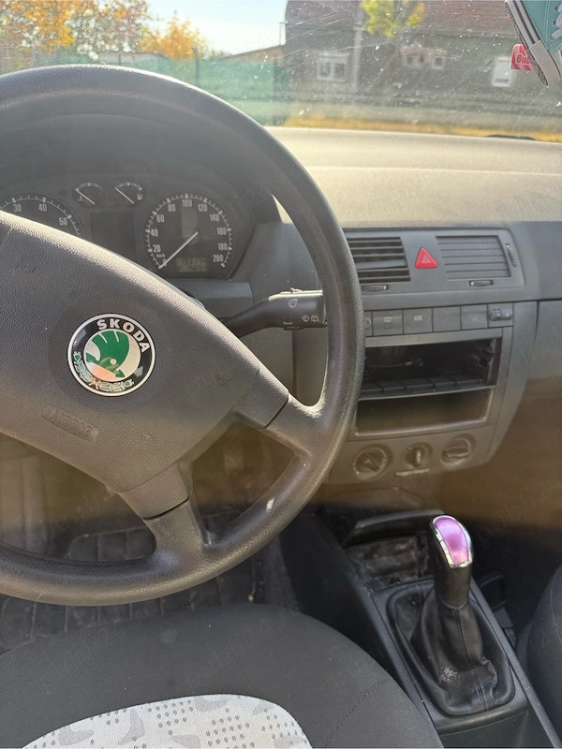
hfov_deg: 56.8
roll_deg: -4.5
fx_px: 520
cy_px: 374
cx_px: 281
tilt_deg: -27.3
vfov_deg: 71.6
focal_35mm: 24
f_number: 1.78
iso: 100
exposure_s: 1/383
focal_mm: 6.76
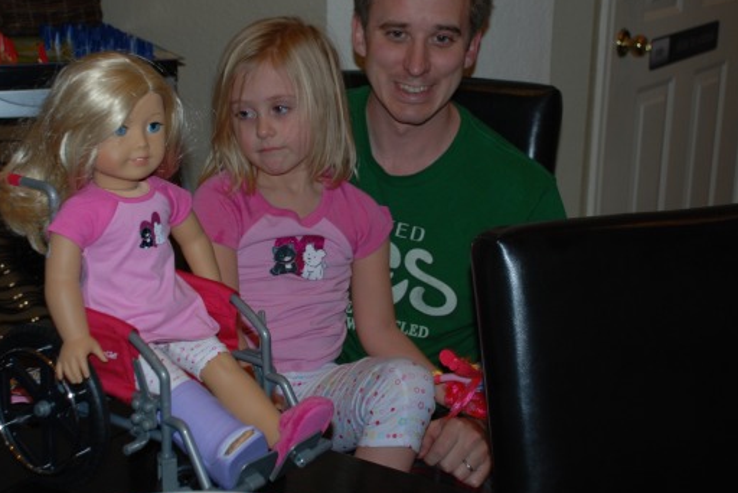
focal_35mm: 66
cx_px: 379
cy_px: 197
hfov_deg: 30.7
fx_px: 1346
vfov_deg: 20.7
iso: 200
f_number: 4.5
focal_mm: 35
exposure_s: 1/60
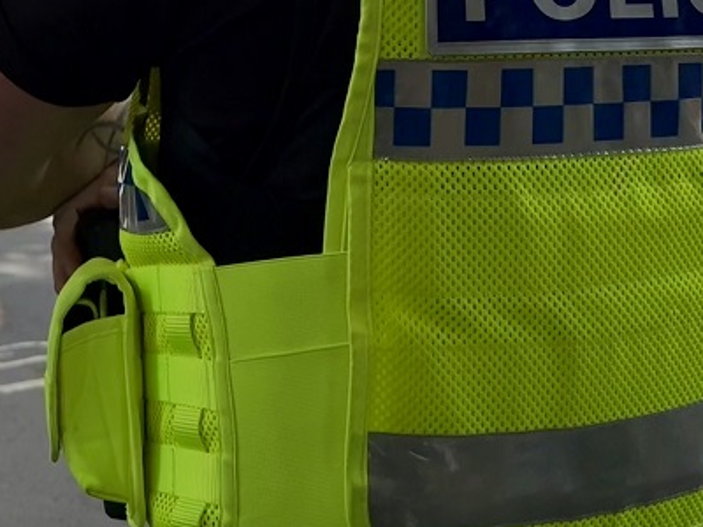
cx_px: 191
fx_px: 1219
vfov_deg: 22.3
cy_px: -122
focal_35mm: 60
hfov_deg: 31.7
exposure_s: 1/3145
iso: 80
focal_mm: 6.76
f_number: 1.78
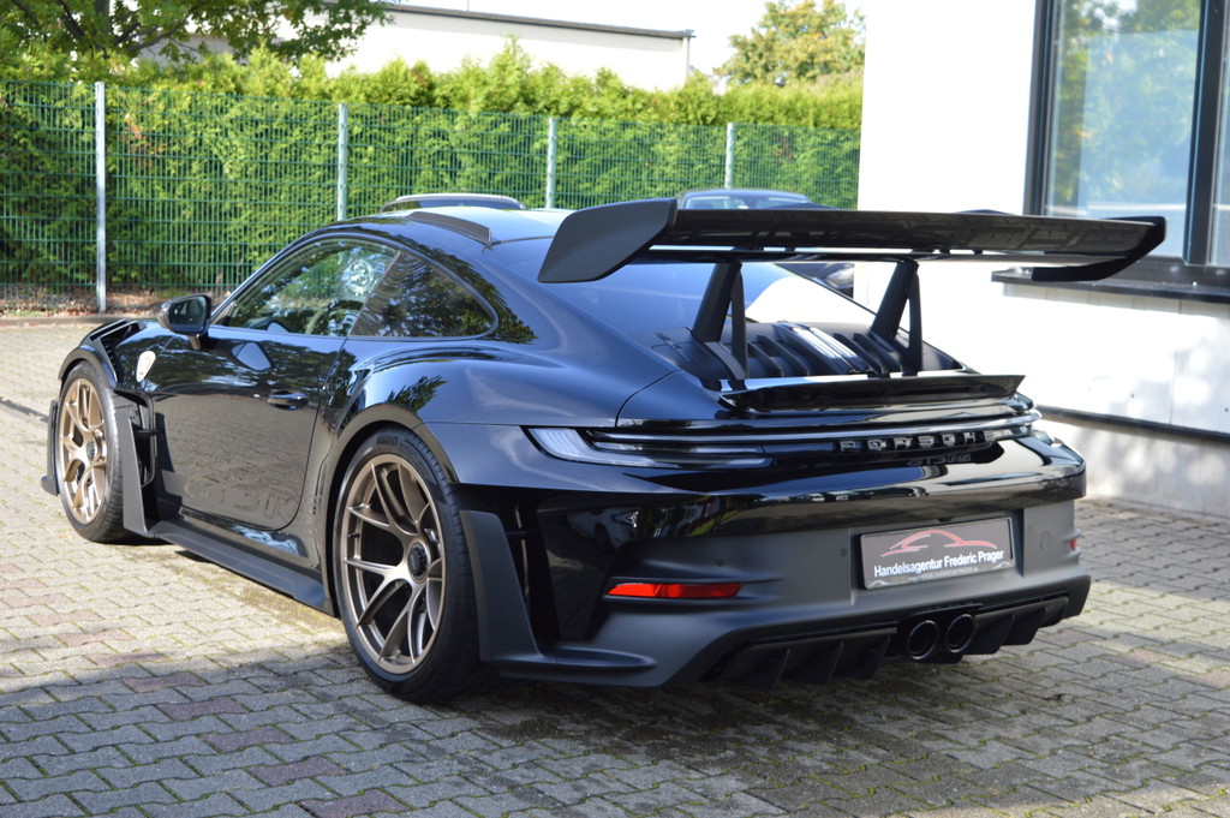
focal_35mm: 51
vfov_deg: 26.4
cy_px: 409
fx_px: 1741
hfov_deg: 38.9
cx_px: 615
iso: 100
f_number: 5.6
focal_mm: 34
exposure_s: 1/125
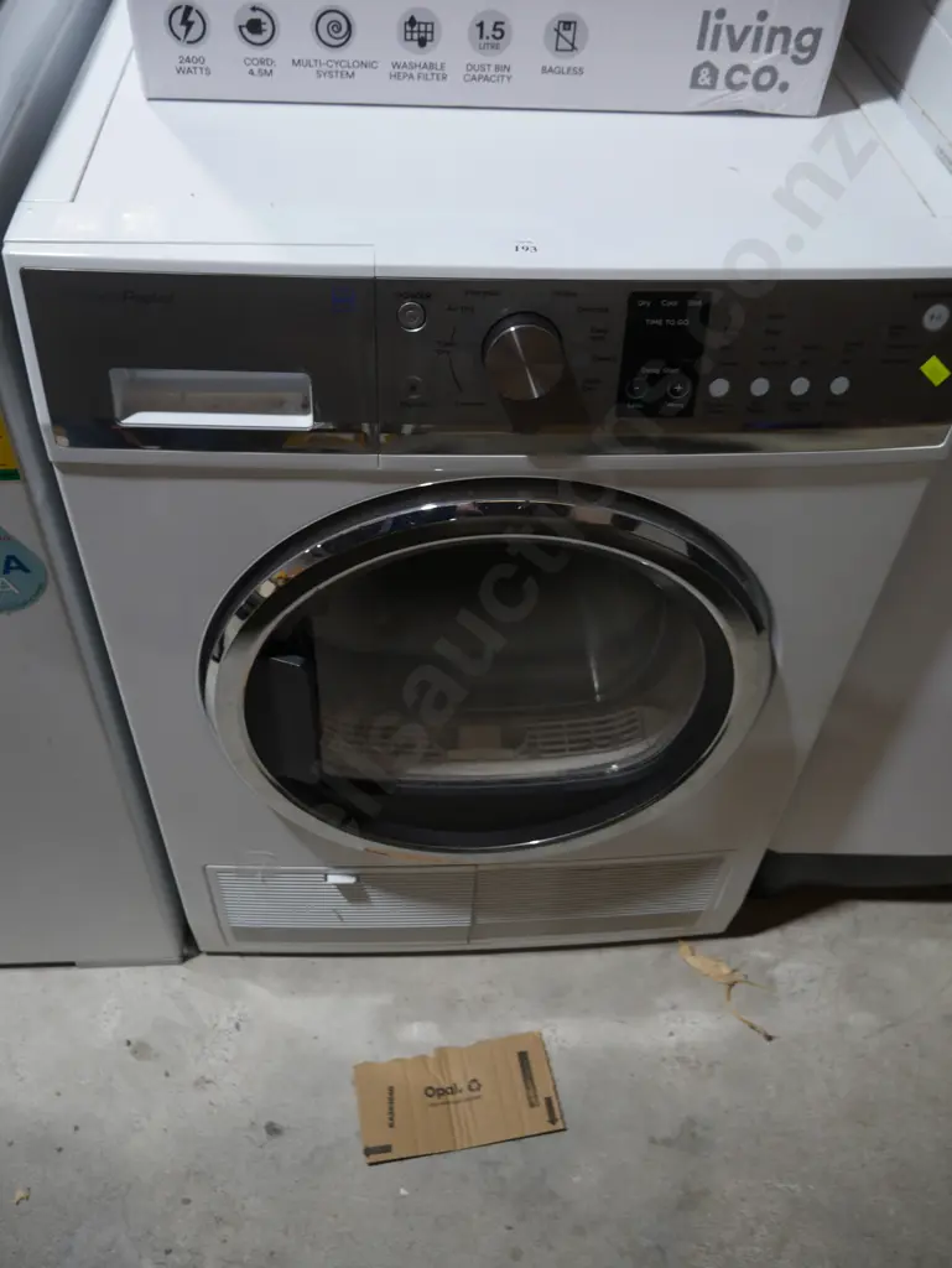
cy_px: 634
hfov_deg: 46.8
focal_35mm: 30
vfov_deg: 59.9
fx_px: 1099
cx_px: 476
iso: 200
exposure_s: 1/80
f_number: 3.6
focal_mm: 15
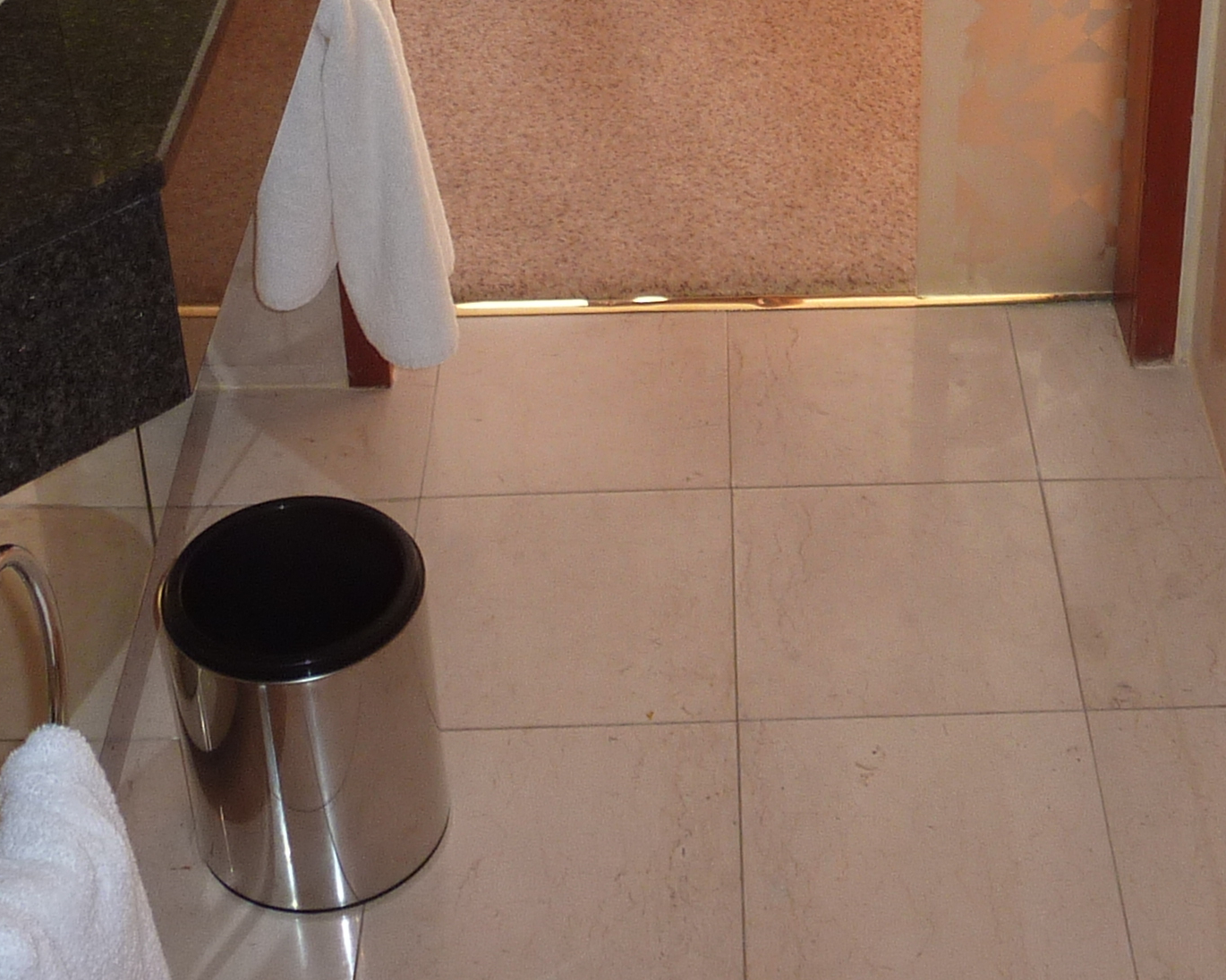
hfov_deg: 29.0
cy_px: -24
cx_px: 774
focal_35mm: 65
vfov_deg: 22.5
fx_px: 2359
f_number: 3.3
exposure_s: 1/30
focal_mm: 4.1
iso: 100
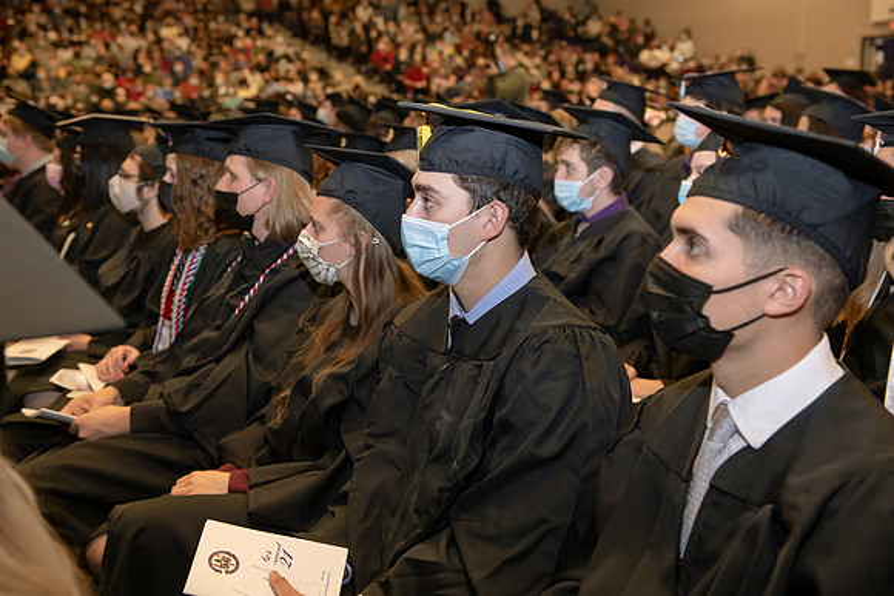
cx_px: 447
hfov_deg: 44.5
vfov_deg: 30.5
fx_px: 1093
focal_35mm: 44
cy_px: 298
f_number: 4
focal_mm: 44
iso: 1600
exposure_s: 1/200
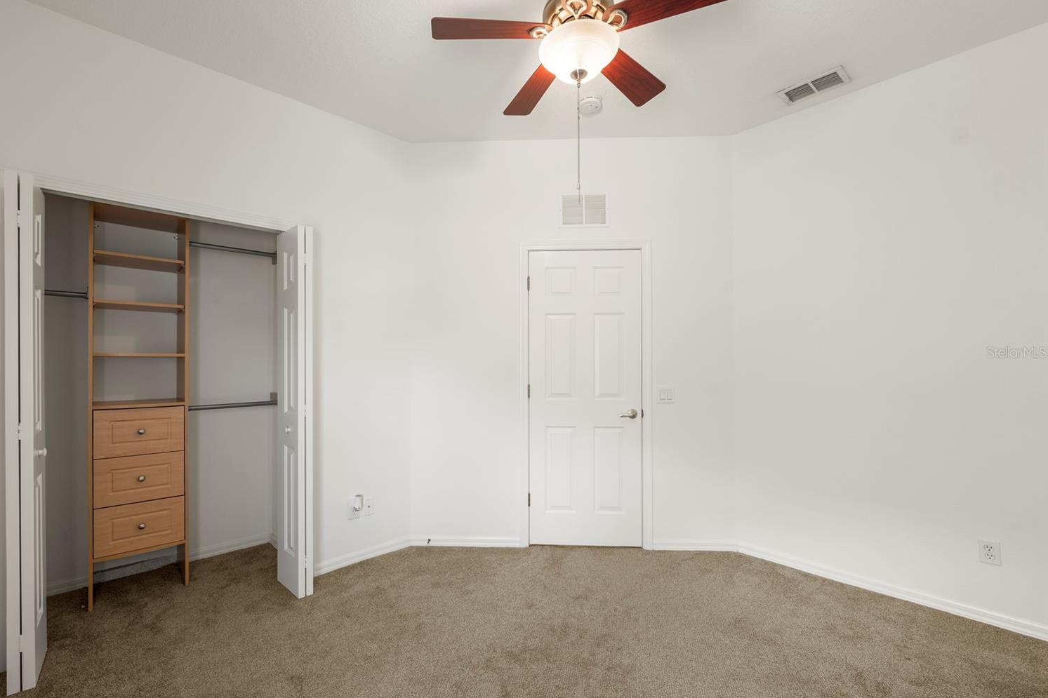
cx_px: 488
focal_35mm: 15
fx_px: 437
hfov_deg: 100.2
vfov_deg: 77.3
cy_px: 352
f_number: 7.1
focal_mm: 14
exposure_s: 1/2.5
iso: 250
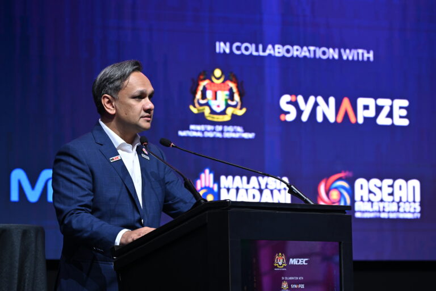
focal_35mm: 185
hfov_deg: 11.1
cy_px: 146
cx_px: 218
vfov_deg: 7.4
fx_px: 2240
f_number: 5.6
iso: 2000
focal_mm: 185
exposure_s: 1/100
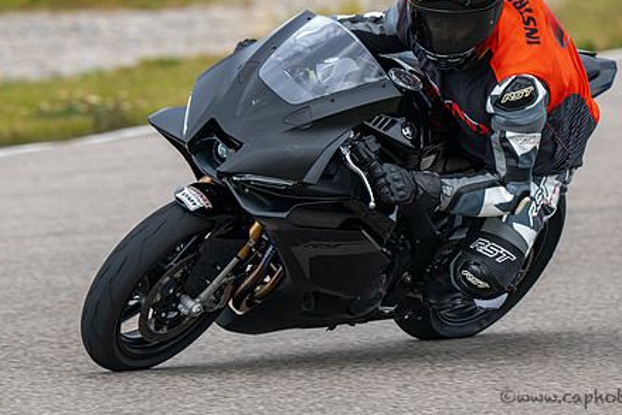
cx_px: 306
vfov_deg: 2.6
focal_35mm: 528
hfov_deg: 3.9
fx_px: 9125
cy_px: 152
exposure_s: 1/1250
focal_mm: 400
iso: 400
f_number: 6
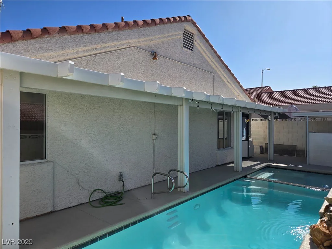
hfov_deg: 73.9
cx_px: 166
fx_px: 221
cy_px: 124
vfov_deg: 58.9
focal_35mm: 23
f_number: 1.8
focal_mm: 5.4
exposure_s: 1/2921
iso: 32
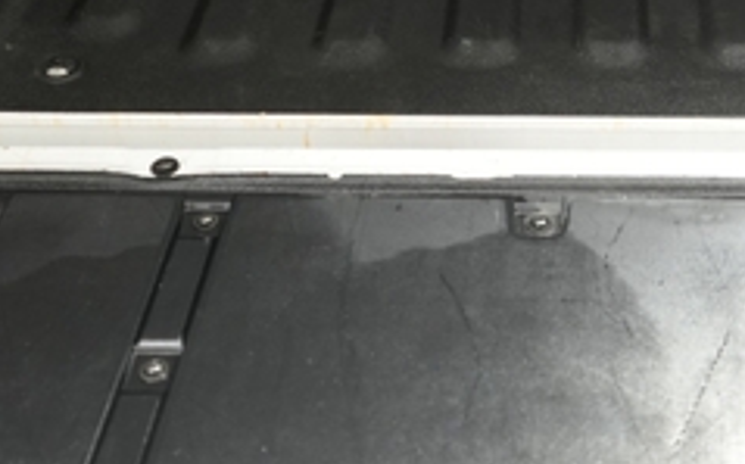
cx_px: 552
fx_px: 1441
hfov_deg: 28.6
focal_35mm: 71
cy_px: -112
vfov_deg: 17.4
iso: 1600
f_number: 2.8
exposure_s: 1/160
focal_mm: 26
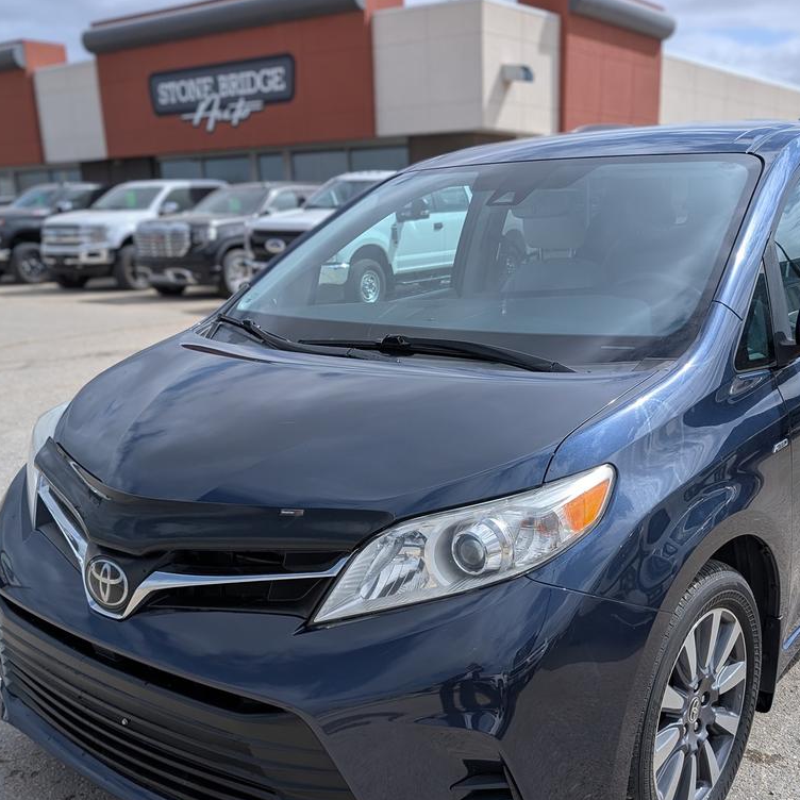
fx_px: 941
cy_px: 486
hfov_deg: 46.0
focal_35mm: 36
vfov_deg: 45.8
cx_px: 445
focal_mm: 6.9
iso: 20
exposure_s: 1/1484
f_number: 1.68
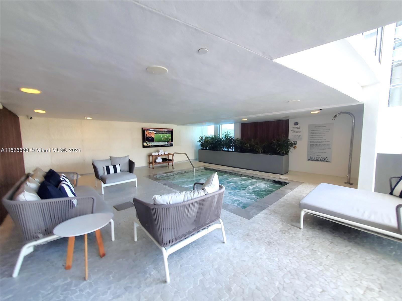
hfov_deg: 106.2
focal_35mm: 13
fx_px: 151
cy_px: 150
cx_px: 201
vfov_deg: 89.9
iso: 80
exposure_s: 1/60
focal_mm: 1.8
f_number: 2.2
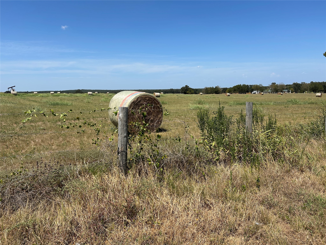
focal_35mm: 26
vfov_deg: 53.1
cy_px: 122
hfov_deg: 67.3
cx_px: 163
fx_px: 245
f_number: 1.5
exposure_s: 1/5587
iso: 50
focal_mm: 5.7
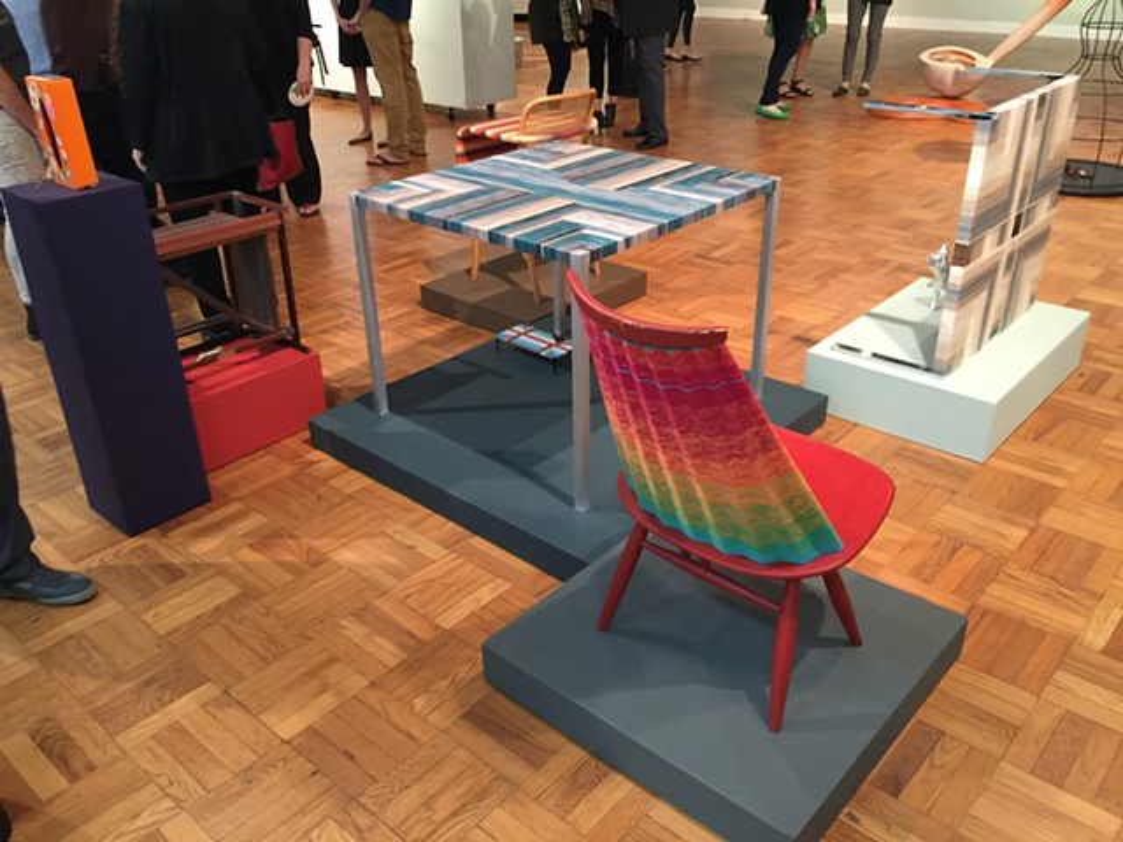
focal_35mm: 29
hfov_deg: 61.7
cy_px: 421
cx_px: 562
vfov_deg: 48.2
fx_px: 941
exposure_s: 1/10
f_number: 2.2
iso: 100
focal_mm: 4.2
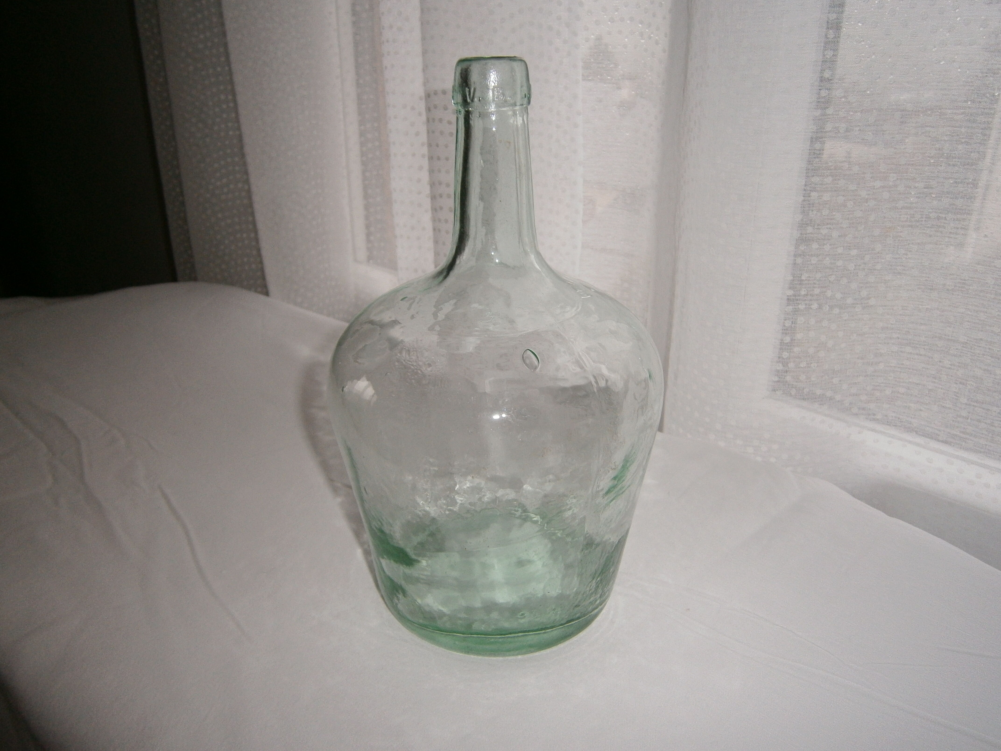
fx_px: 752
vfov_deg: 53.1
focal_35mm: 26
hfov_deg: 67.3
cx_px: 500
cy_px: 376
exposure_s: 1/30
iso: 125
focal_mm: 4.7
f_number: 2.8
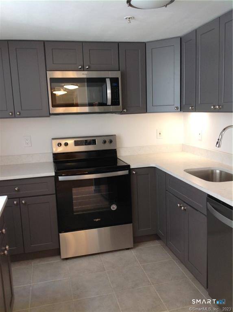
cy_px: 156
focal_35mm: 35
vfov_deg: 52.7
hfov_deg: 40.6
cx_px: 116
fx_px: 315
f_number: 2.4
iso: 50
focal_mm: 4.28
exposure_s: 1/20
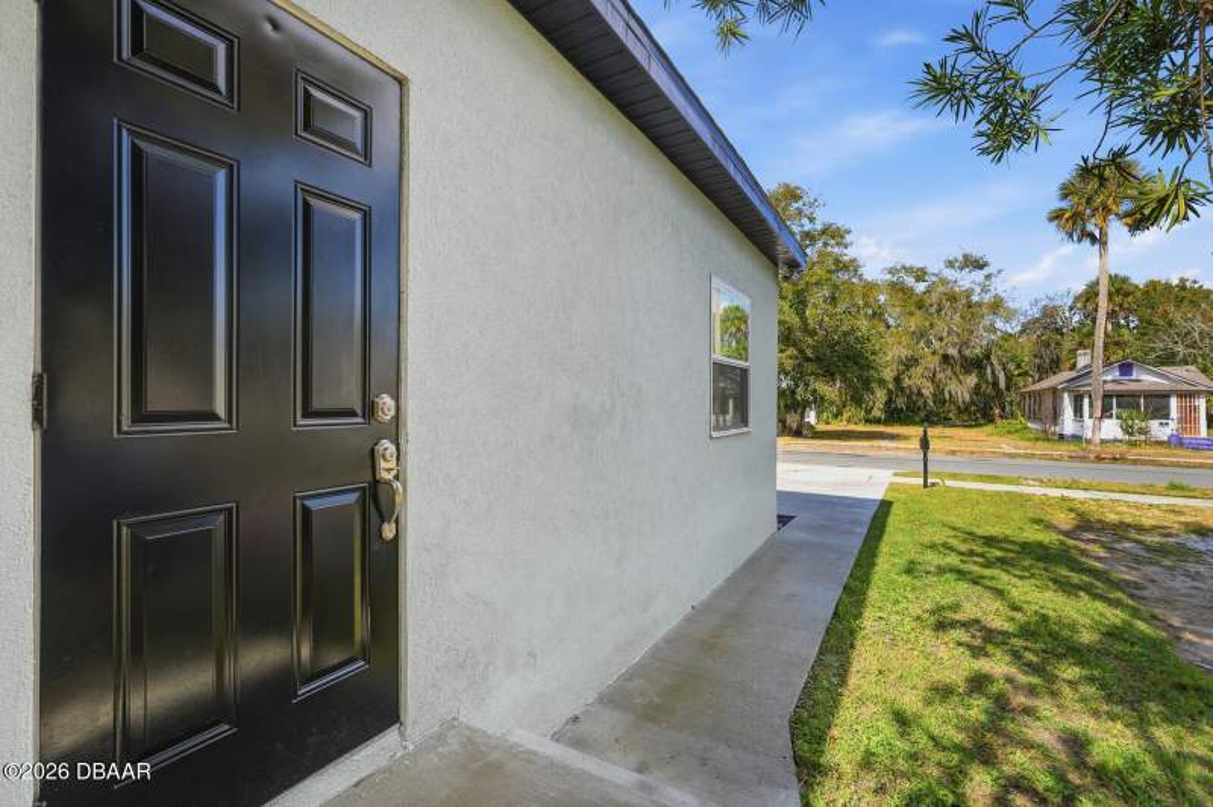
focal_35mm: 16
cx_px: 606
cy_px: 404
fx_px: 555
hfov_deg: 95.0
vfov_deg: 72.0
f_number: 8
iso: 160
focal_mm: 16.5
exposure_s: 1/2000
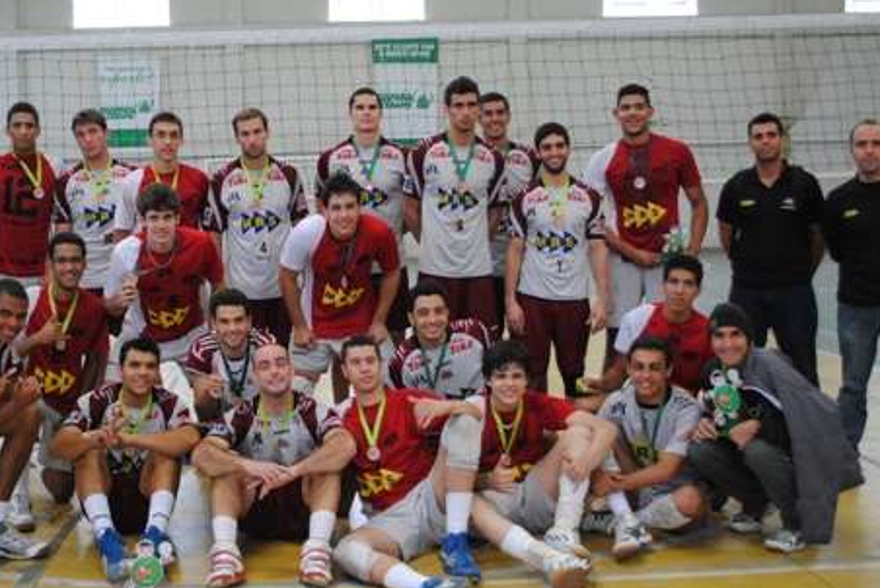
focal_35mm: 51
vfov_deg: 26.5
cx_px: 325
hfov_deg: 38.6
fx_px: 1247
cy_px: 275
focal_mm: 24
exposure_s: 1/200
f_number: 4
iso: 800
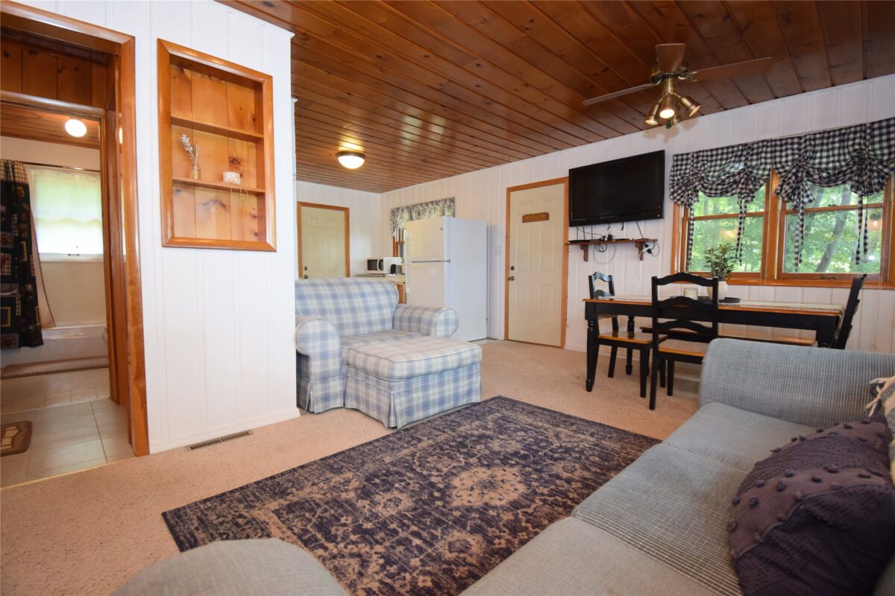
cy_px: 298
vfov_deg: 77.3
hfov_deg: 100.4
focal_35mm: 15
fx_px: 373
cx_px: 448
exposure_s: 1/60
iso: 900
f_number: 4.5
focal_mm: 10
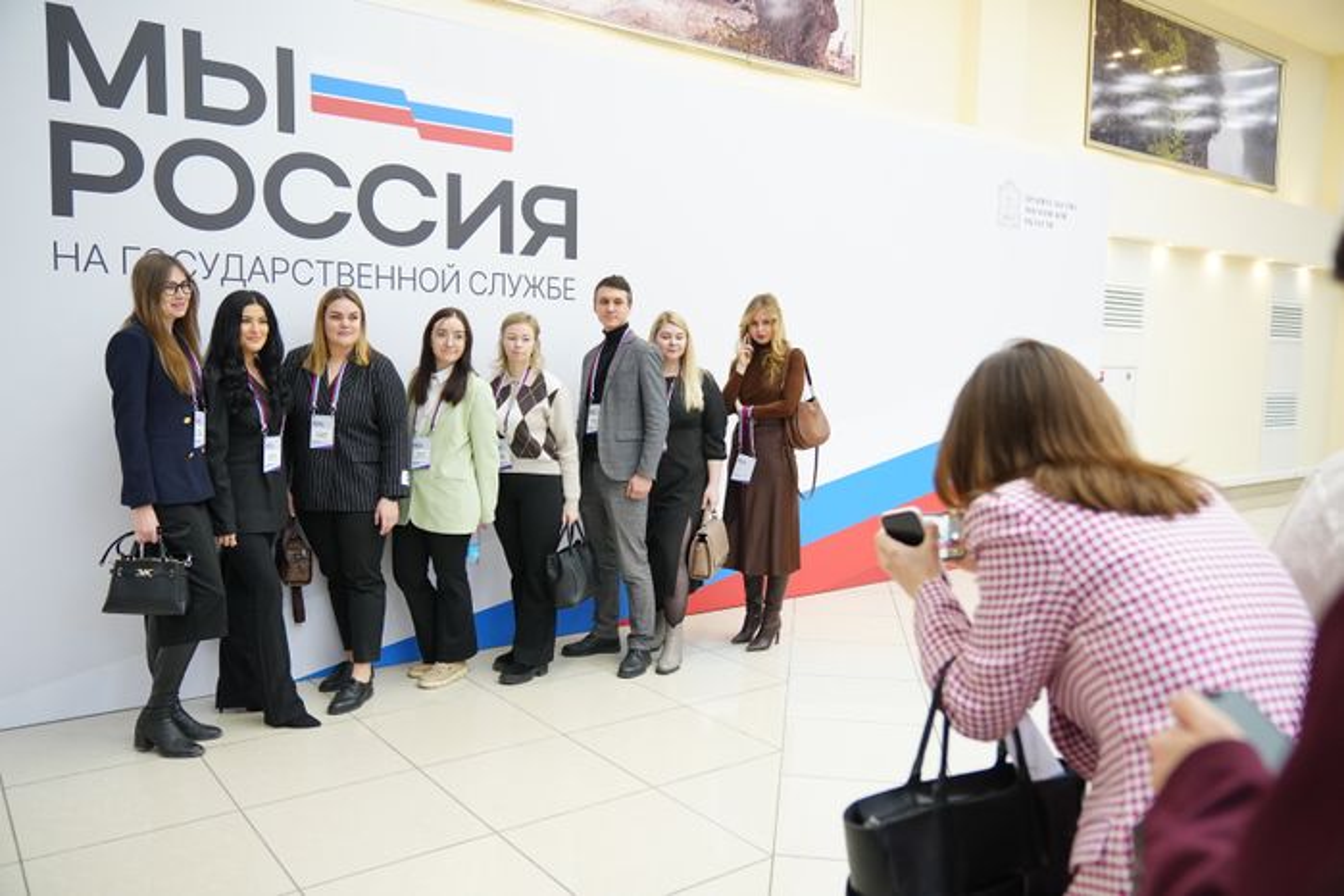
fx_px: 1045
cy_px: 448
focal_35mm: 28
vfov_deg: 46.4
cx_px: 672
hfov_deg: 65.5
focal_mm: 28
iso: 2000
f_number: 2.8
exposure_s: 1/250
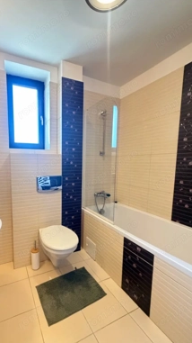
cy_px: 179
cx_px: 63
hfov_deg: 65.1
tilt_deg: -4.8
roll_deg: -0.4
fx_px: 145
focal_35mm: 16
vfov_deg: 99.3
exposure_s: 1/50
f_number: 2.2
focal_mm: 2.22
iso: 1000
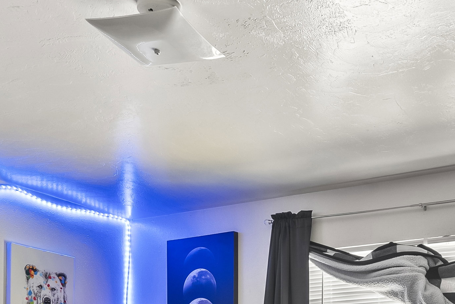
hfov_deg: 31.7
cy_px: 437
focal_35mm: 61
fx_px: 771
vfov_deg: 19.7
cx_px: 386
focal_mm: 14
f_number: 9
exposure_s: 1/1.67
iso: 400
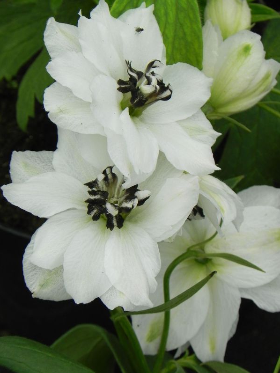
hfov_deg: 6.0
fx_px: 2674
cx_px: 140
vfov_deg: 8.0
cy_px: 187
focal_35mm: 248
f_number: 5
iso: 160
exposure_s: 1/250
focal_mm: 44
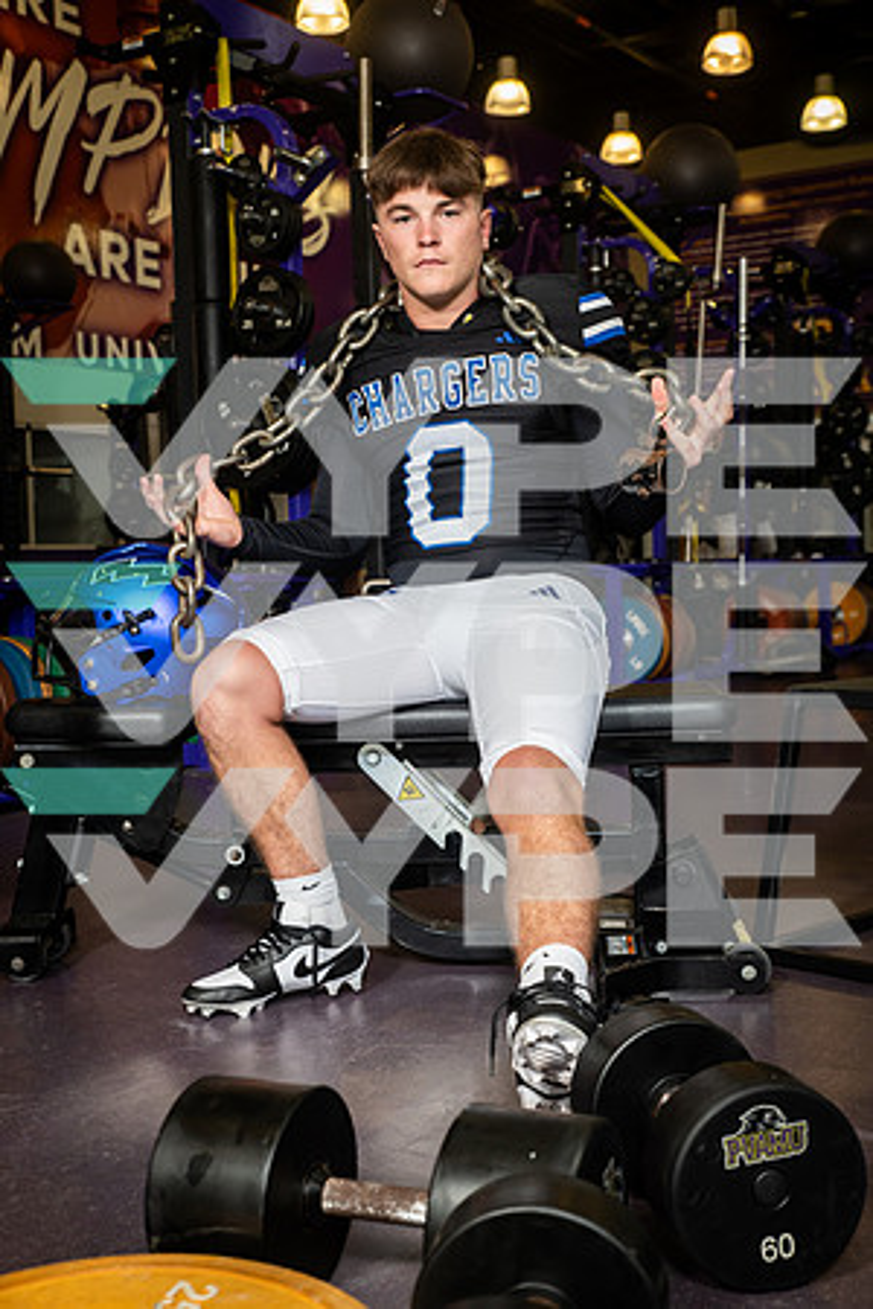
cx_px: 436
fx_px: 1673
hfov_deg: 29.2
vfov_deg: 42.7
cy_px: 654
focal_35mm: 46
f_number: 5.6
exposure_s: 1/250
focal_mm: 46
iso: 500
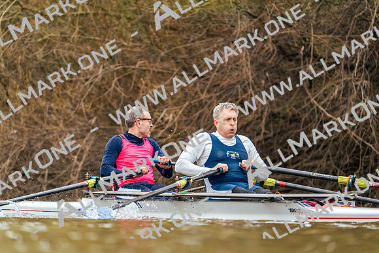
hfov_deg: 3.4
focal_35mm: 600
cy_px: 126
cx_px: 190
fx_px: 6318
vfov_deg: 2.3
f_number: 6.3
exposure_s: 1/1600
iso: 5000
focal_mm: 600
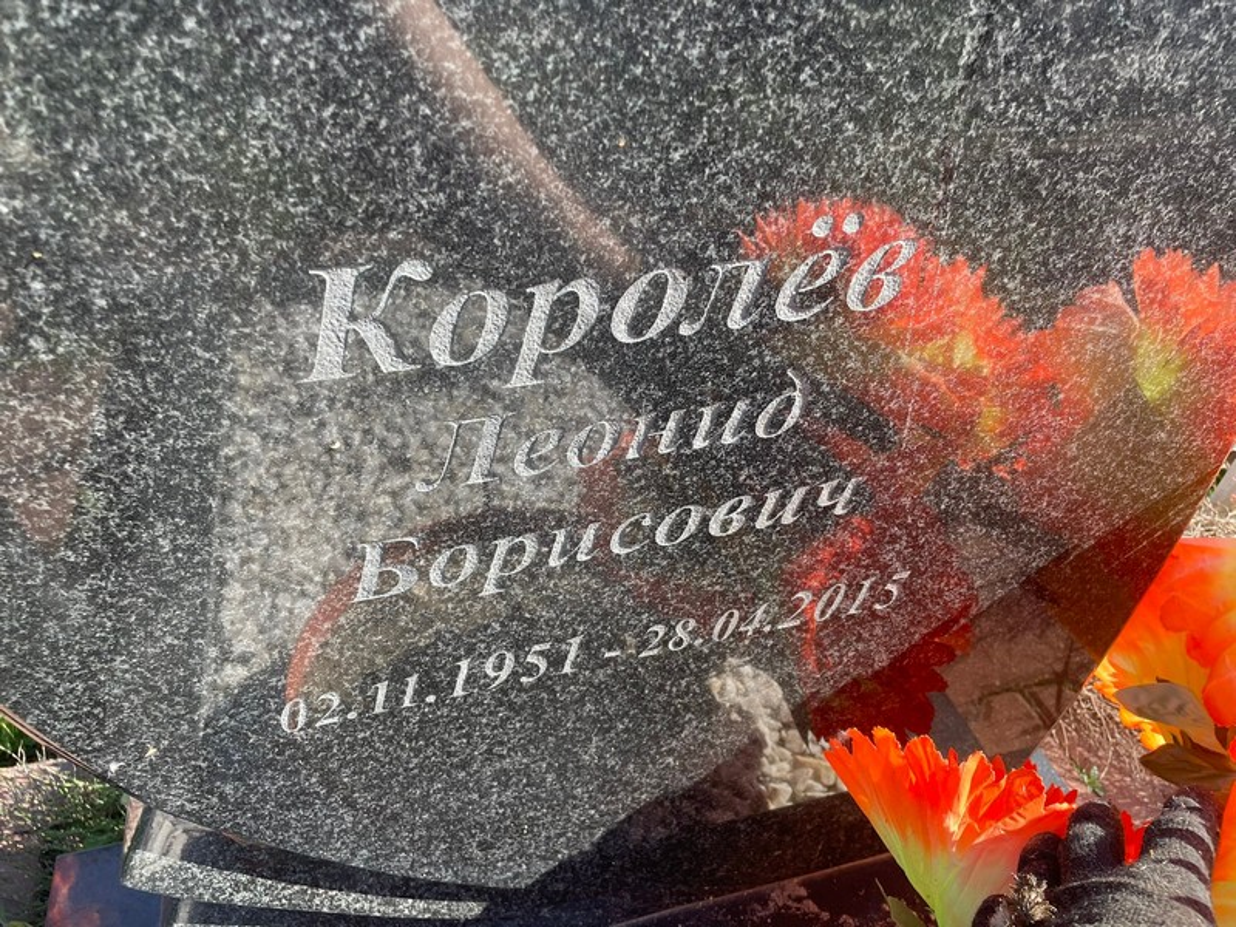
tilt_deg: -38.4
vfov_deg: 53.1
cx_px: 618
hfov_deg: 67.3
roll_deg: -0.9
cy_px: 464
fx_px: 928
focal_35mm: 26
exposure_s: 1/543
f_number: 1.6
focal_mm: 4.2
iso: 32
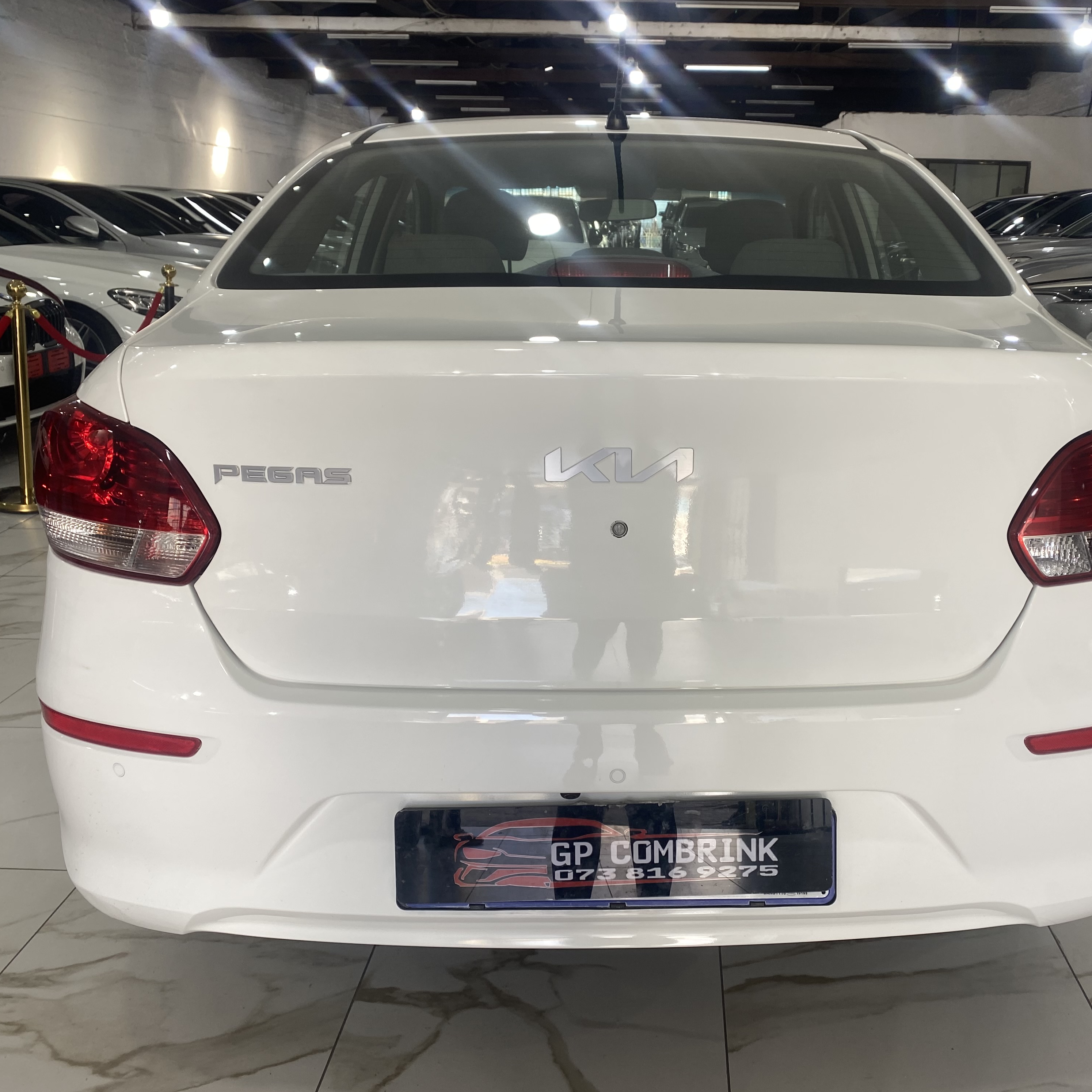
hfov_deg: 52.2
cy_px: 548
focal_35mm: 31
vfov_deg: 52.5
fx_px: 1106
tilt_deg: -16.8
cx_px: 657
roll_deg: -1.6
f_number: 1.8
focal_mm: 4.25
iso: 50
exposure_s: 1/100
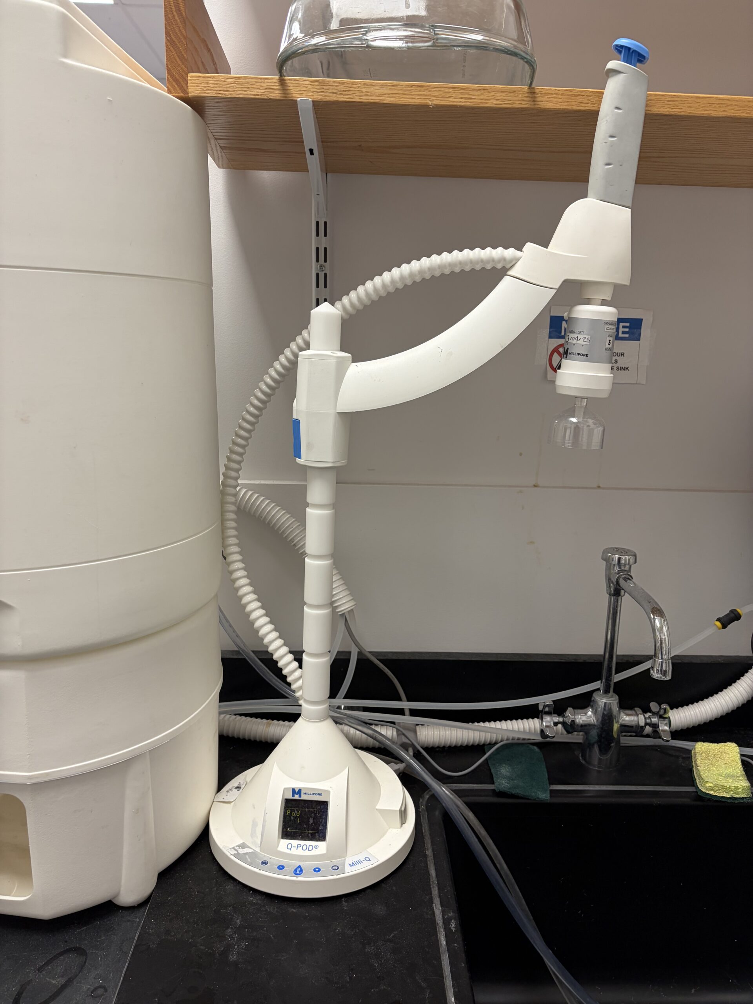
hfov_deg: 53.1
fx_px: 754
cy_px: 502
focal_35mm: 26
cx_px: 376
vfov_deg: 67.3
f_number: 1.6
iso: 100
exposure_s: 1/60
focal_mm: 5.96
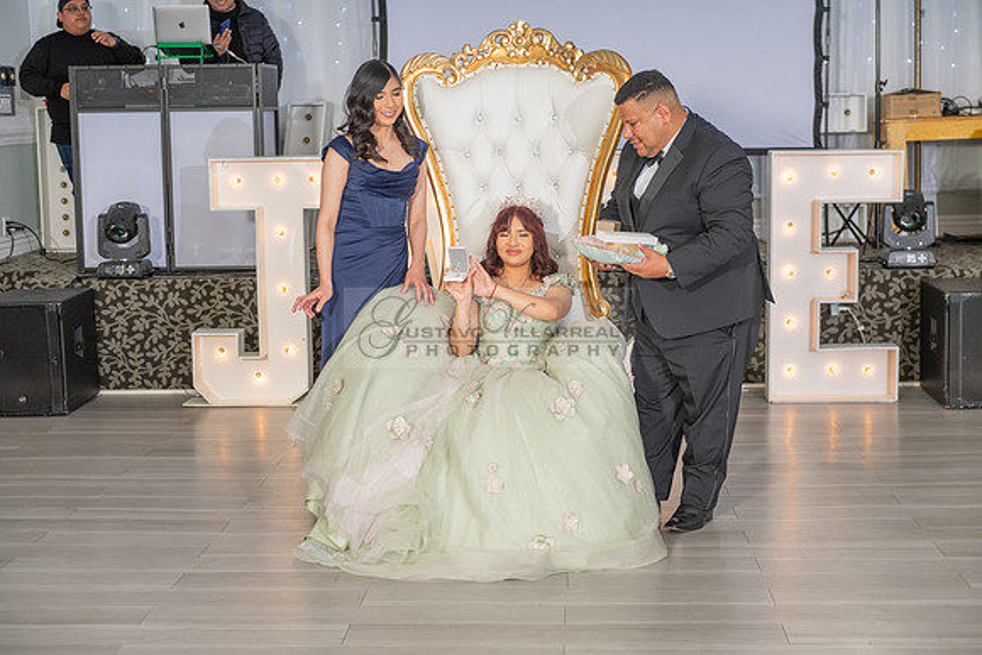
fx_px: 1582
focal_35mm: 58
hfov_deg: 34.5
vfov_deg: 23.4
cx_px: 491
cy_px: 328
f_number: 3.5
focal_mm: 58
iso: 500
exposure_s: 1/200
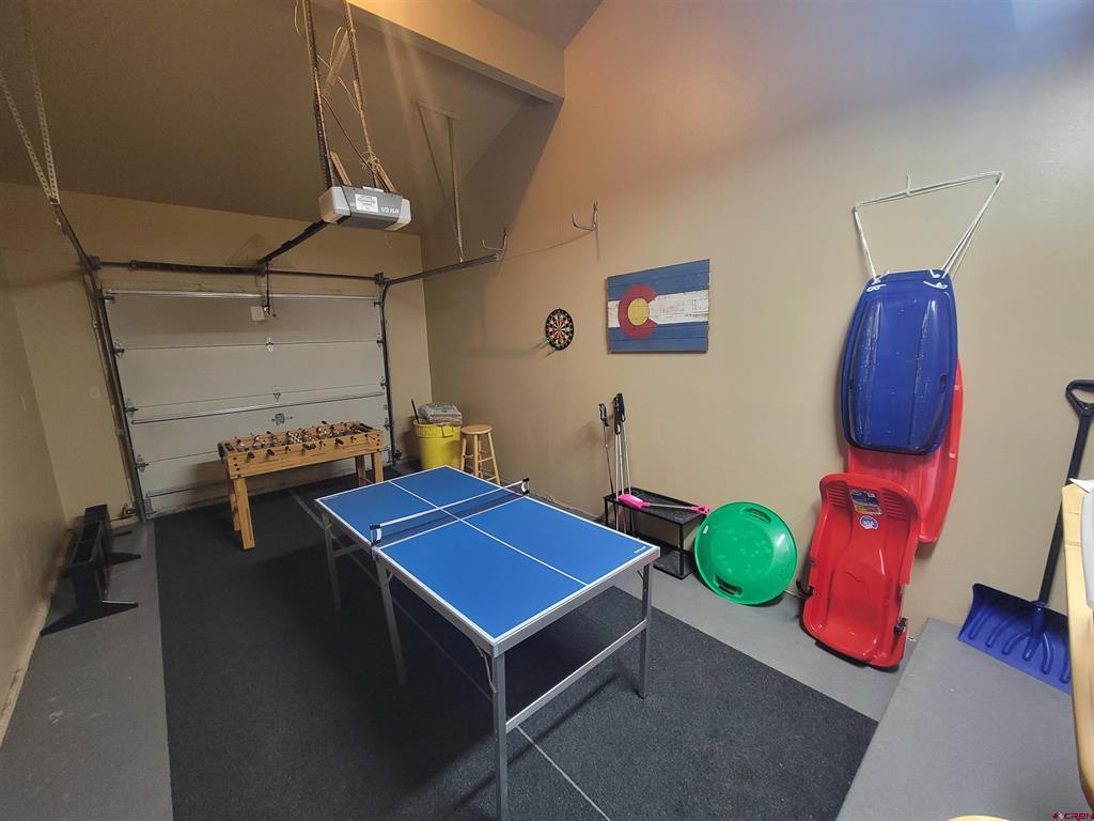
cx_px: 547
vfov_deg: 89.9
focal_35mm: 13
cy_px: 410
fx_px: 411
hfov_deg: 106.2
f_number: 2.2
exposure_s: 1/30
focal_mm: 2.2
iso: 400
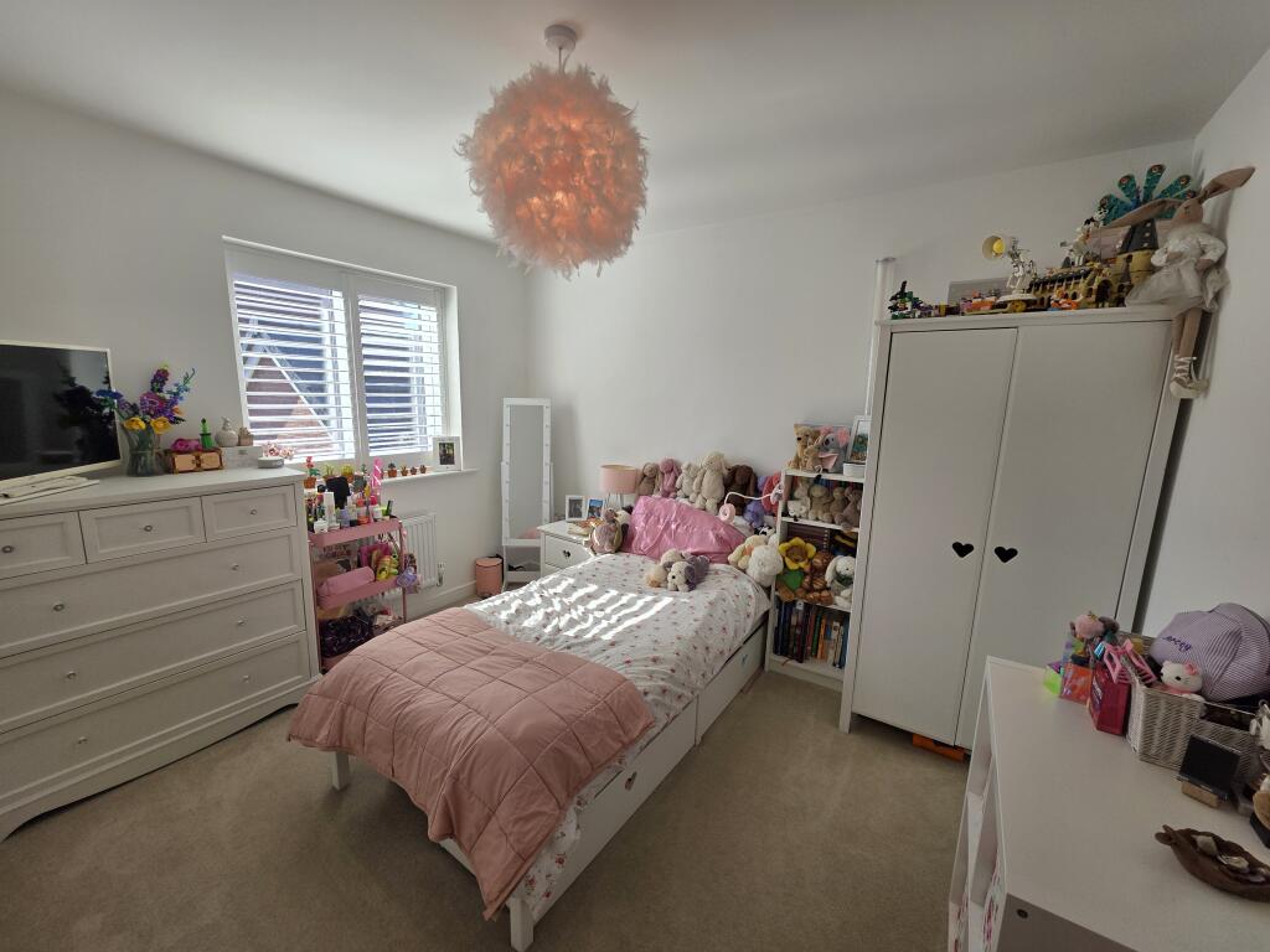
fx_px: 477
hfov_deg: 106.2
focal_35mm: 13
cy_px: 476
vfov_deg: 89.9
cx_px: 635
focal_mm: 2.2
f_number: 1.9
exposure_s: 1/500
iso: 50
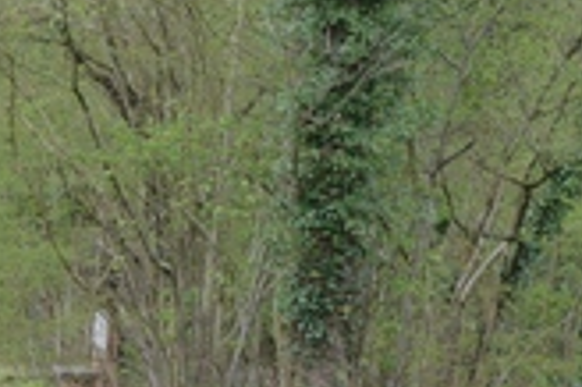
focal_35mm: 199
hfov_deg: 10.3
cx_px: 305
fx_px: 3214
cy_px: 234
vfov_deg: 6.9
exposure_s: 1/160
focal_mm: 34
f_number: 9
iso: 400
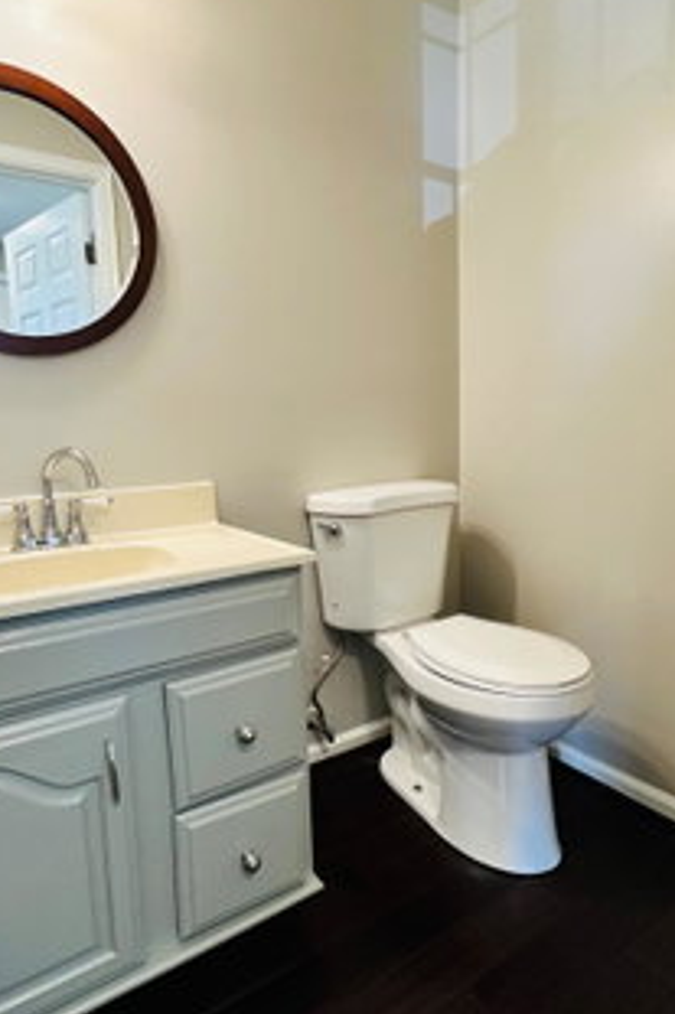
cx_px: 289
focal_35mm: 20
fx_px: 563
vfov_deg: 84.0
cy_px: 499
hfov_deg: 61.6
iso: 250
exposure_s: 1/120
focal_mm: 2.22
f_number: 2.2
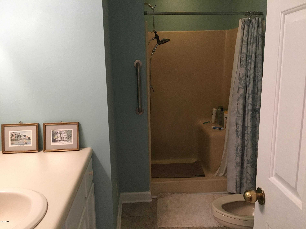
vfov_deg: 48.2
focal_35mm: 29
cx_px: 153
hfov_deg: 61.7
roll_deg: +0.6
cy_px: 114
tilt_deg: -9.9
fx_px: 256
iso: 160
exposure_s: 1/30
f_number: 2.2
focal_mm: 4.15
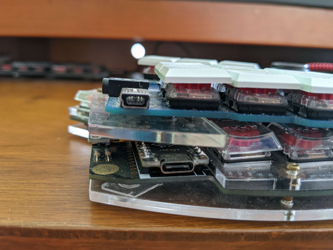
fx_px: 269
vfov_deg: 49.7
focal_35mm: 28
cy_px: 128
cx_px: 162
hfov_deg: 63.4
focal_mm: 4.44
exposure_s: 1/23.7
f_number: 1.8
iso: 259
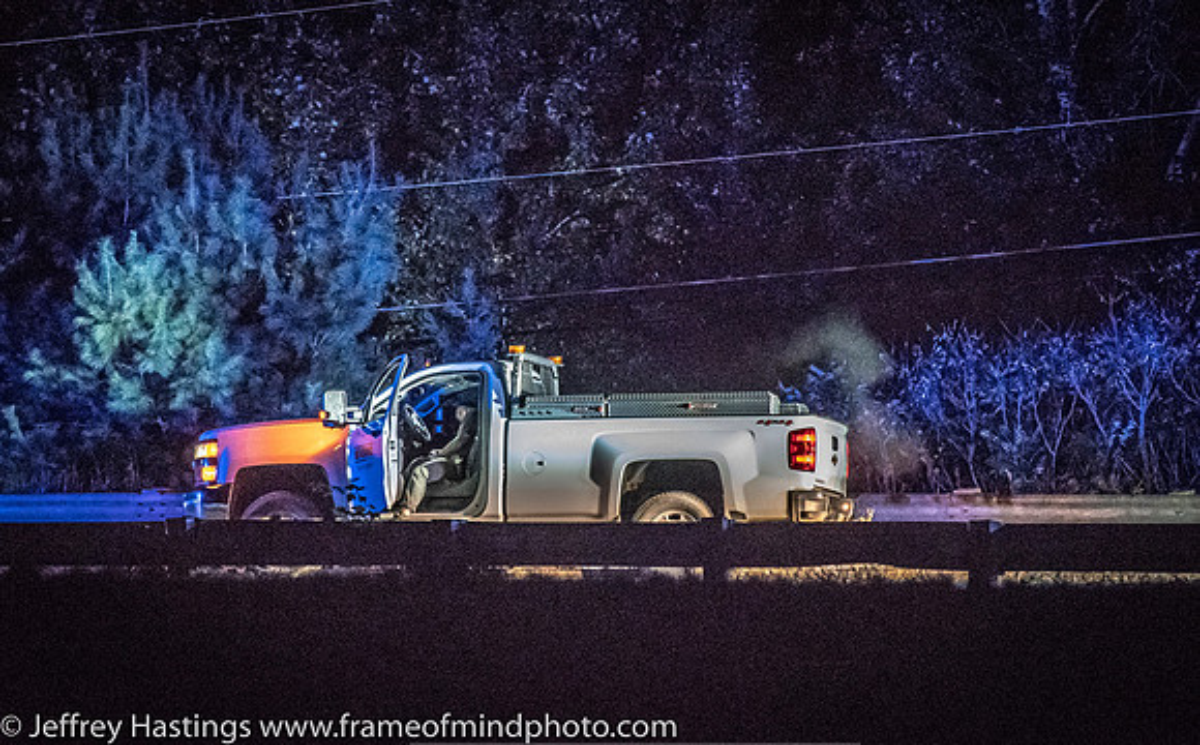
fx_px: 5667
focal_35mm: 174
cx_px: 610
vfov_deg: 7.5
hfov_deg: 12.1
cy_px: 398
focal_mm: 105
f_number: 4.5
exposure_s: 1/60
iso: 16000
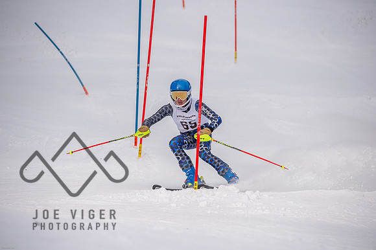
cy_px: 125
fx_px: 3340
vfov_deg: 4.3
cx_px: 188
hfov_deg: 6.4
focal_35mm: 320
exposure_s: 1/1600
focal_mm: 320
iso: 500
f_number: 6.3
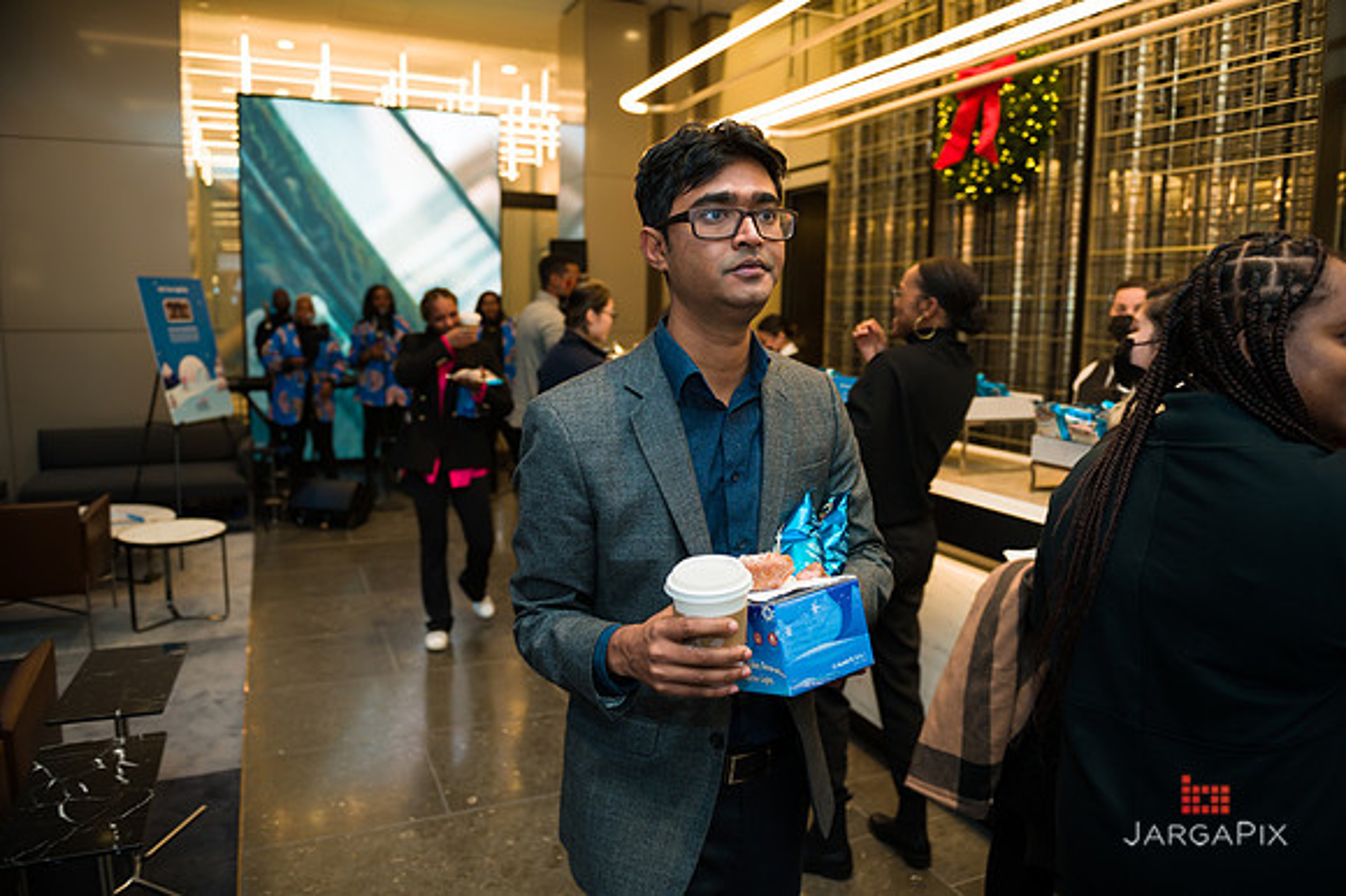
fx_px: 897
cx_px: 673
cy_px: 448
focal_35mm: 24
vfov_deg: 53.1
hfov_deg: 73.8
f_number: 3.2
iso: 400
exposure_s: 1/200
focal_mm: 24
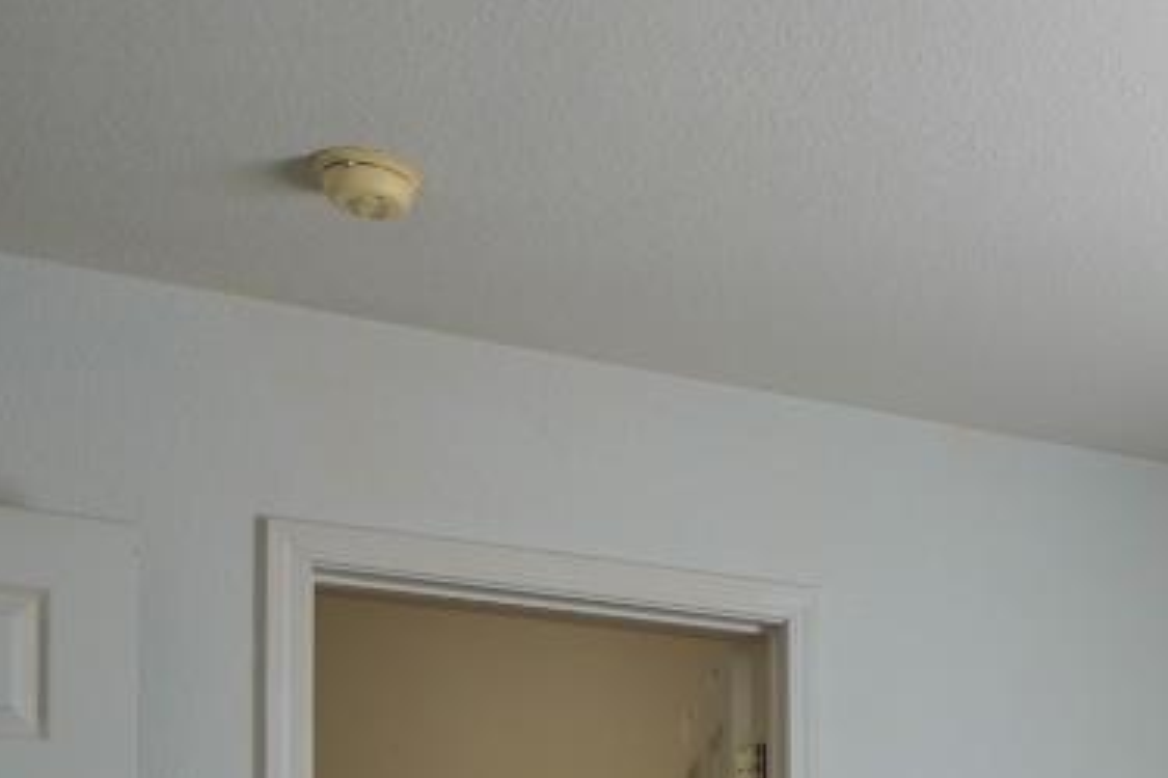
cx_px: 1464
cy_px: 1178
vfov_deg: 18.7
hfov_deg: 27.1
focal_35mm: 64
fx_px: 2076
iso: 640
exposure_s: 1/160
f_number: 4
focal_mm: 16
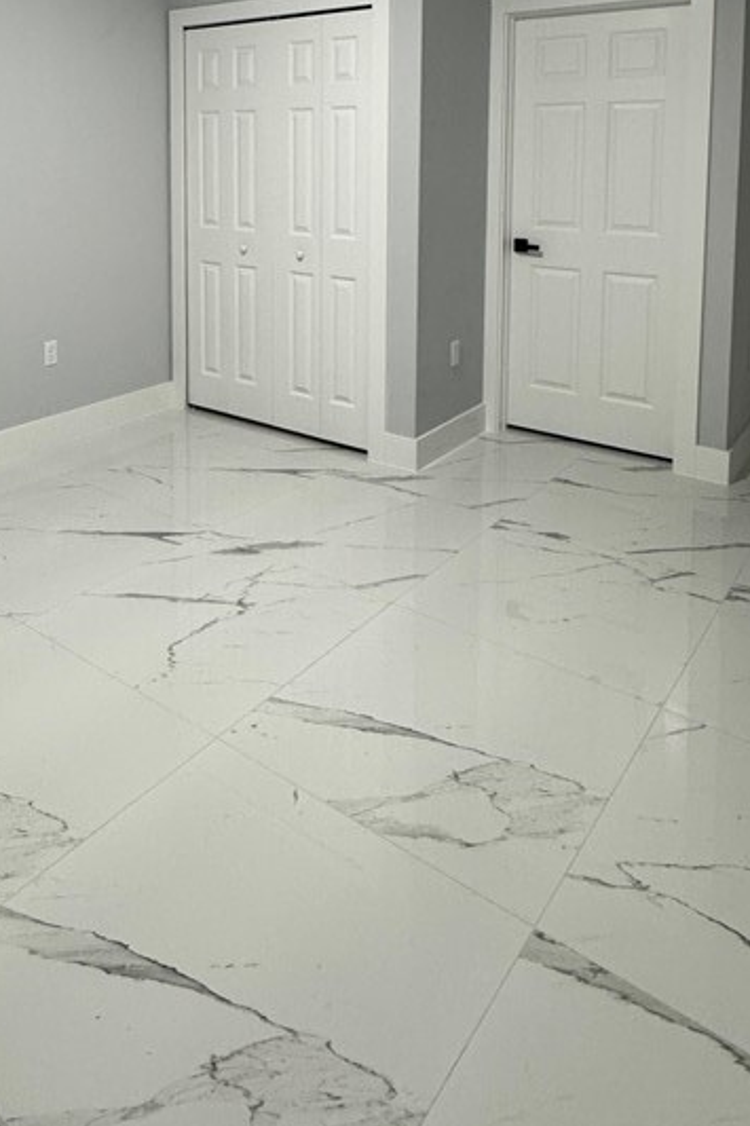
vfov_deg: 59.8
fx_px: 876
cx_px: 277
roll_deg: +0.2
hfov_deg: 45.9
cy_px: 211
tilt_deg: -4.3
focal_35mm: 28
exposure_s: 1/60
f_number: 2.2
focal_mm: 2.22
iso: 200
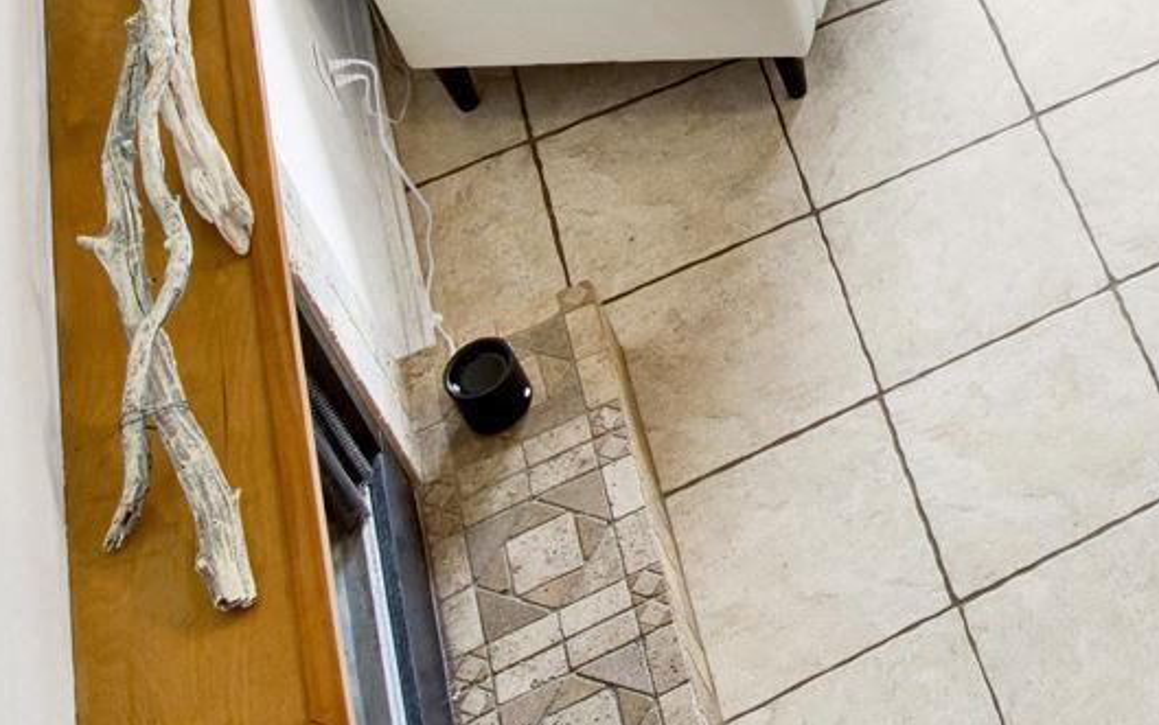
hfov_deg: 23.3
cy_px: -647
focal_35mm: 71
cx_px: 1740
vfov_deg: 15.4
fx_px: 2243
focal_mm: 18
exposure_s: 1/15
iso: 200
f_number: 11
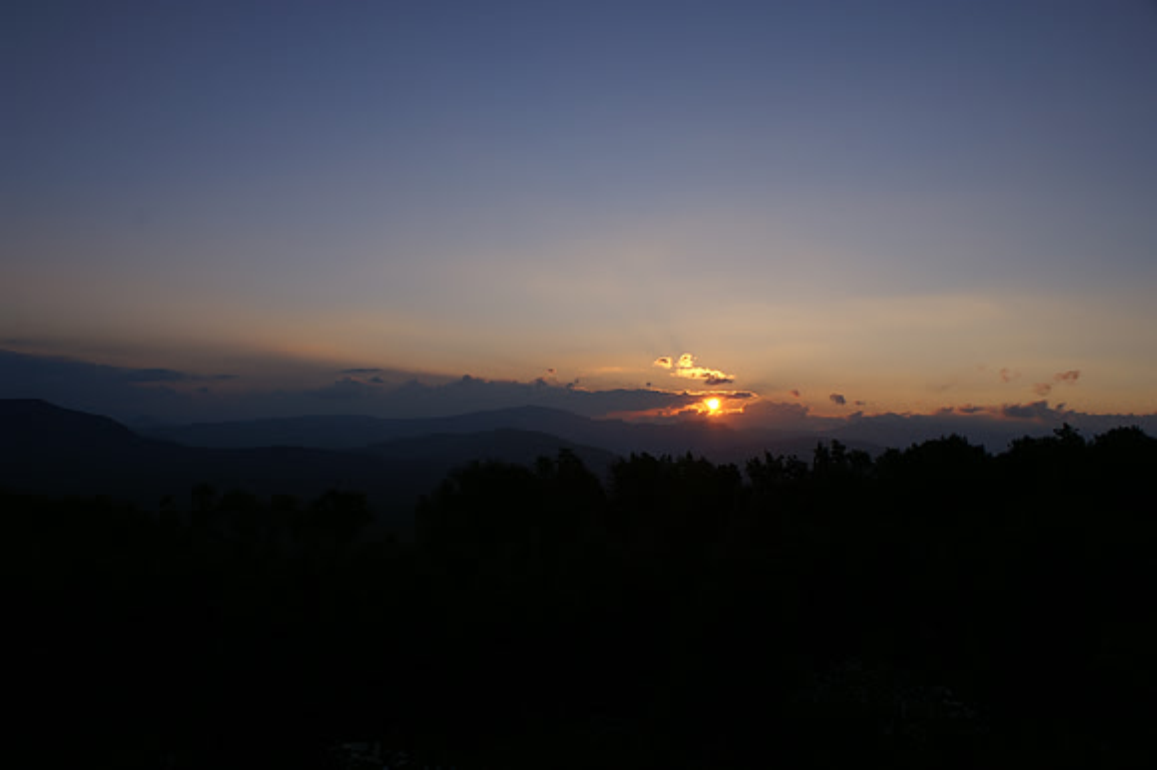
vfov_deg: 47.9
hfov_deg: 67.4
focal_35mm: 27
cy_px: 385
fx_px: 867
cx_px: 578
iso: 100
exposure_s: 1/200
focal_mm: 18
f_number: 10
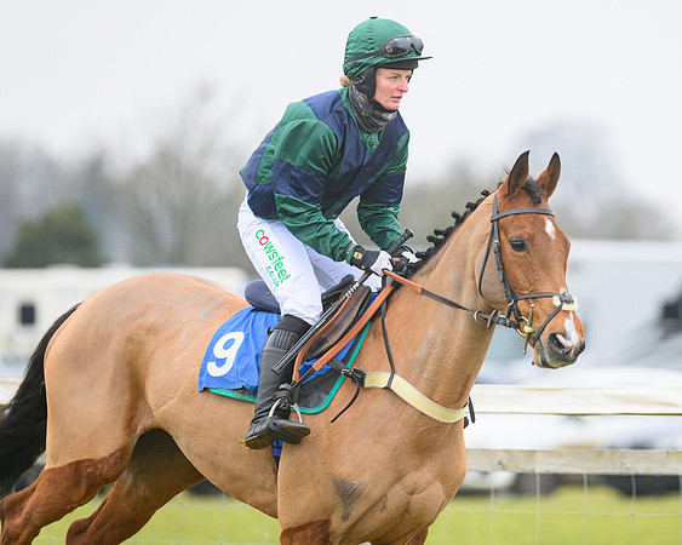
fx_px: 7885
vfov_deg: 4.0
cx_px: 474
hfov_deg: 5.0
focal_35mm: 391
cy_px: 230
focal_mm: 300
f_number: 5
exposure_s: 1/1250
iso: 1250
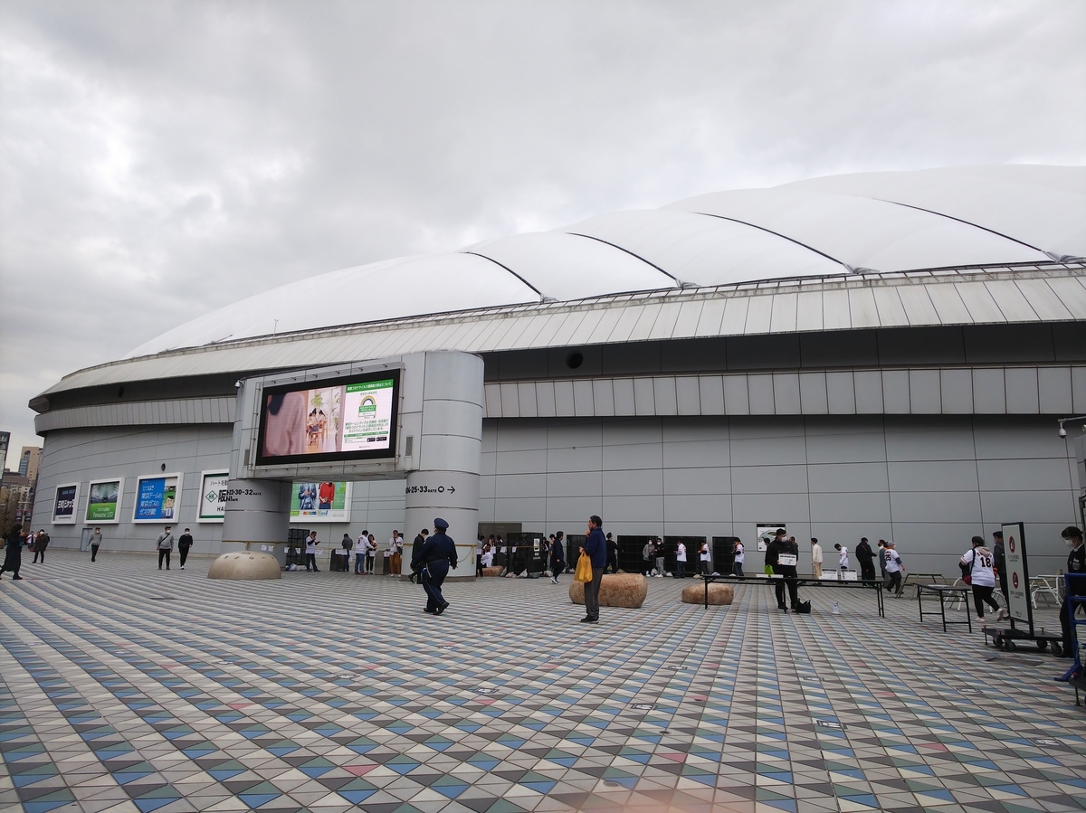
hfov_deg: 76.4
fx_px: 690
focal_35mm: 22
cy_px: 406
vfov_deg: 61.0
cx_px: 543
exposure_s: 1/503
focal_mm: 3.4
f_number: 1.94
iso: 32
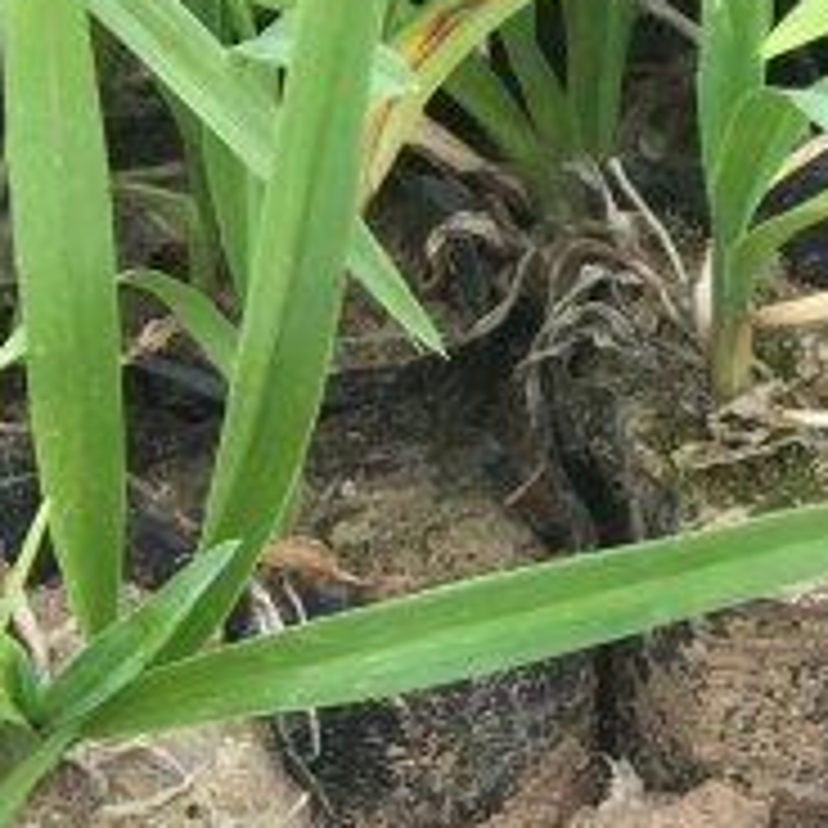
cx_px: -760
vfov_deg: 11.2
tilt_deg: -54.0
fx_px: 4032
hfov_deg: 10.8
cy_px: 1325
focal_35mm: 149
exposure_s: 1/332
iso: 32
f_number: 2.2
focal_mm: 4.15
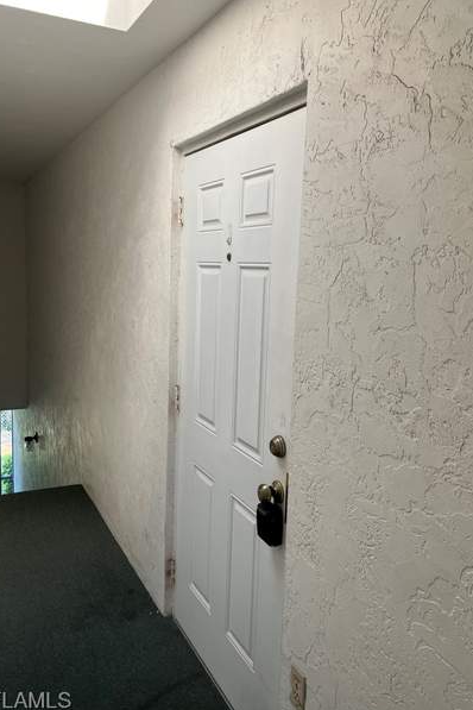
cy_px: 341
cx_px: 234
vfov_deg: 63.6
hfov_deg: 45.0
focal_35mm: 29
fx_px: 571
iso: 80
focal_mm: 5.7
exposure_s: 1/121
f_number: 1.5
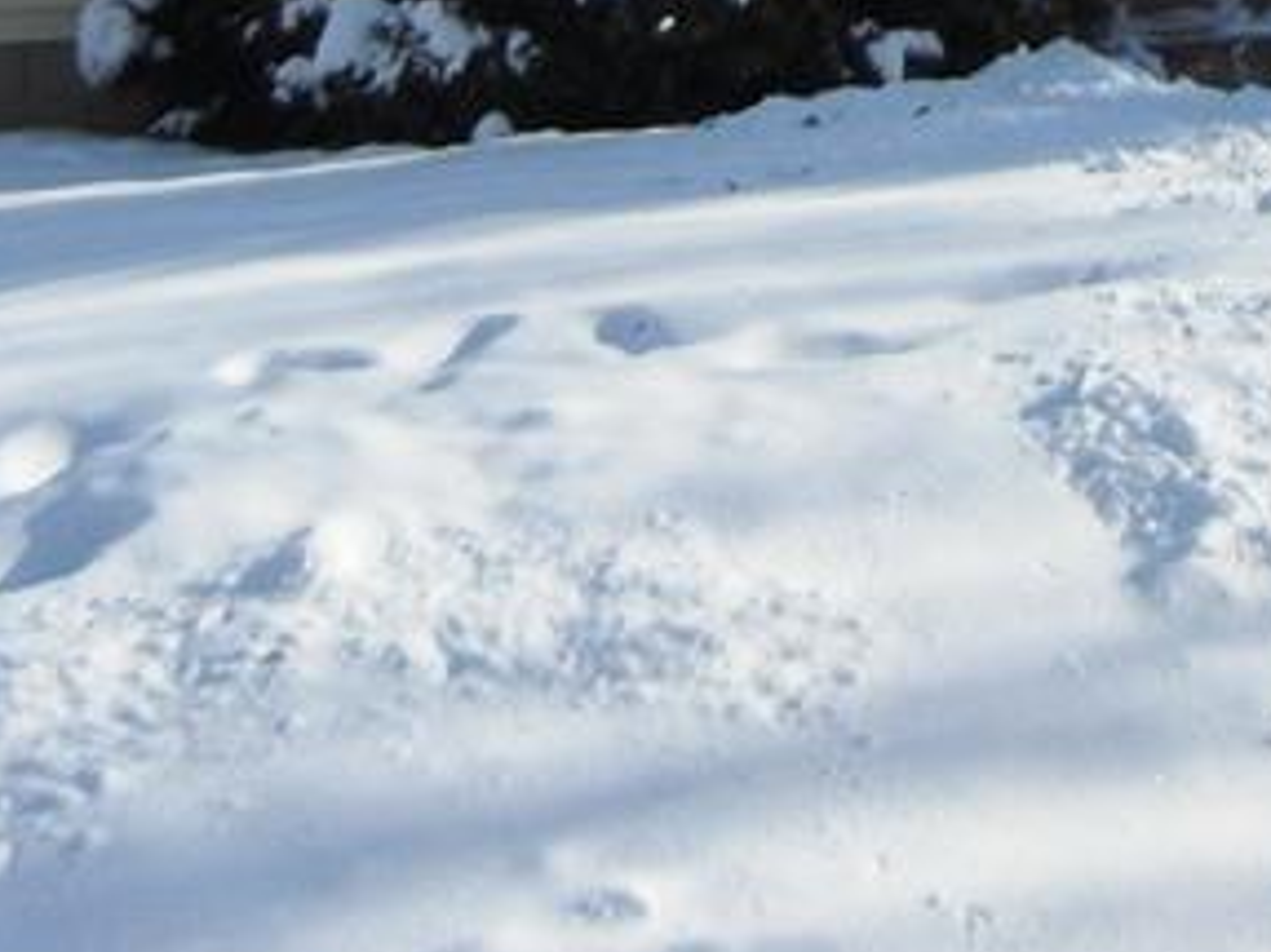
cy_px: -536
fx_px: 3927
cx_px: 1191
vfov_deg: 13.0
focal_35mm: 107
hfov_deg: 18.0
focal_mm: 5.4
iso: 160
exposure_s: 1/416
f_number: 7
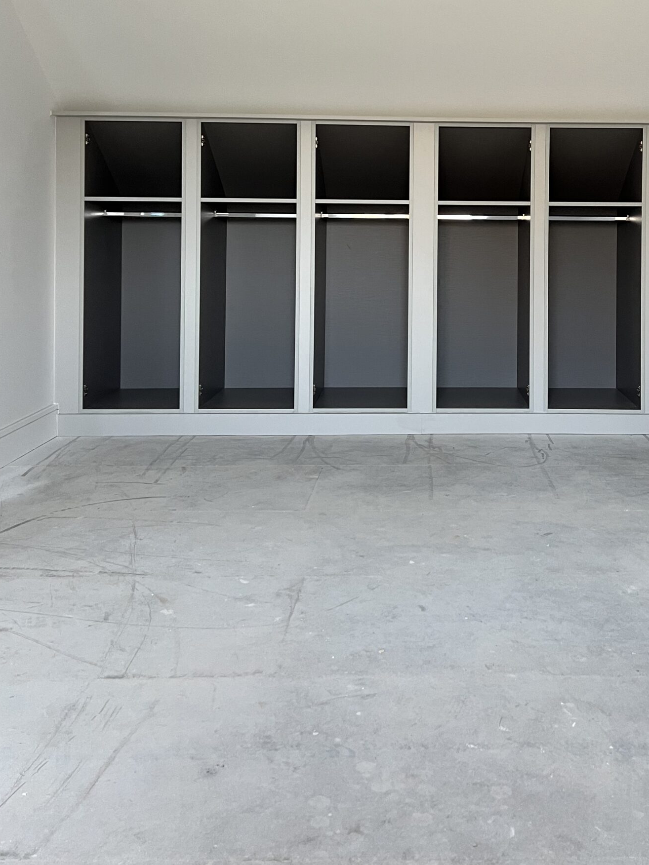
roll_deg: -0.2
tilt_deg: -0.6
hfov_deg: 37.2
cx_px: 444
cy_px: 236
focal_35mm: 38
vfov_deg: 47.5
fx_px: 950
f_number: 1.5
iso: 125
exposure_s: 1/70
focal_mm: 5.7
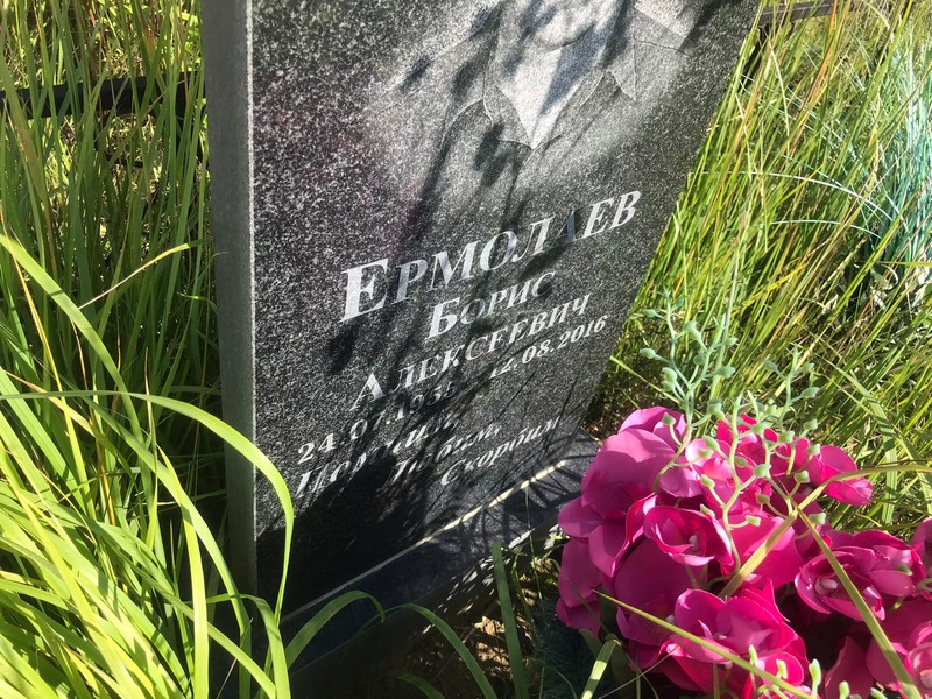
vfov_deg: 49.7
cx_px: 466
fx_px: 754
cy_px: 350
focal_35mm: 28
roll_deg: -12.3
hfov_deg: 63.4
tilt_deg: -42.5
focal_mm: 3.99
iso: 20
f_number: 1.8
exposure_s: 1/997
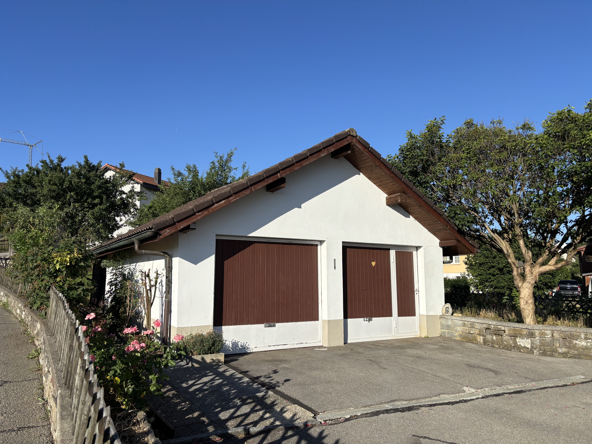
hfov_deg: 67.3
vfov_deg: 53.1
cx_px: 296
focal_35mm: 26
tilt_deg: +7.1
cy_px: 222
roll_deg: +0.5
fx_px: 445
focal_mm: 5.96
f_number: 1.6
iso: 50
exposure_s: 1/3937
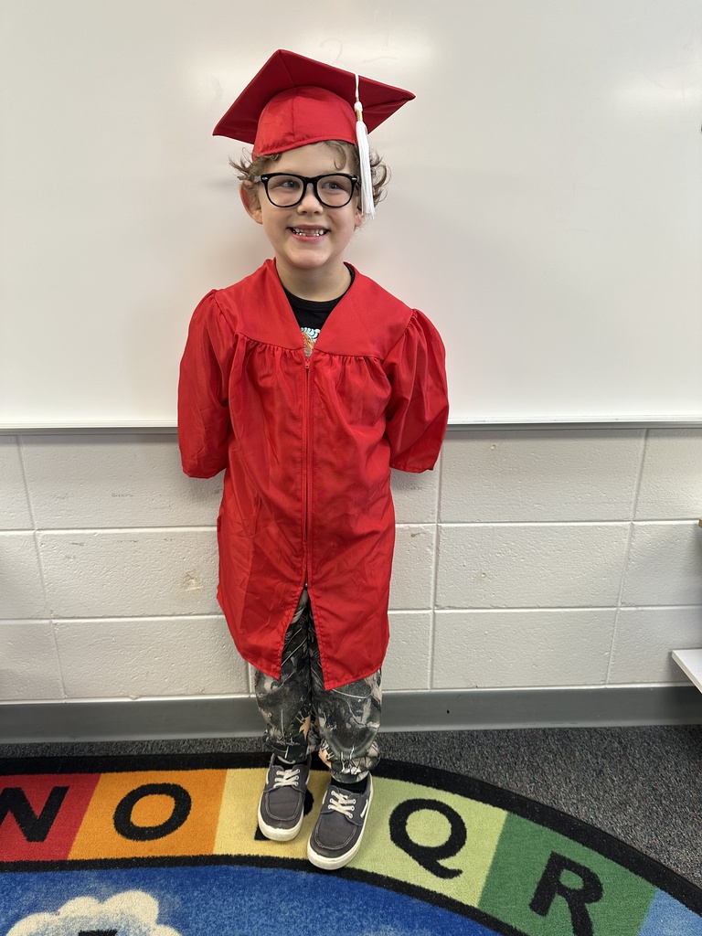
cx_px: 351
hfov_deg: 56.8
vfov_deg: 71.6
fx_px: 649
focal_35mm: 24
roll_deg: -1.7
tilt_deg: -19.2
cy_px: 468
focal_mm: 6.86
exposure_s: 1/60
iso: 125
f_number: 1.78
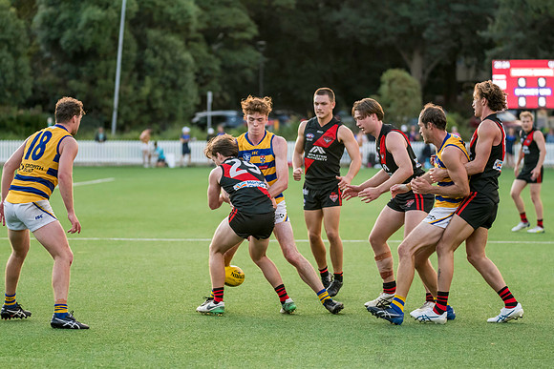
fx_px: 2676
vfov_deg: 7.9
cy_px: 184
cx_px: 281
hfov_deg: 11.8
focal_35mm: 174
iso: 3200
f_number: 4
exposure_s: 1/1250
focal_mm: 170
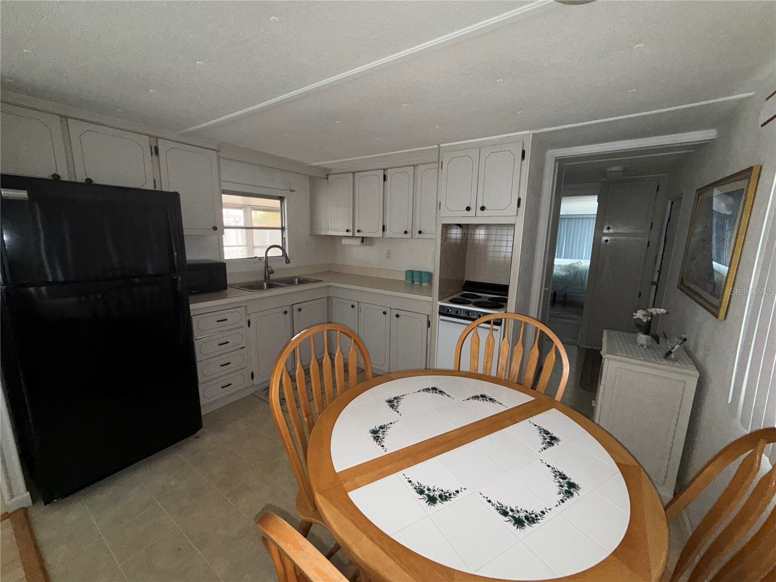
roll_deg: -0.3
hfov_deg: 102.1
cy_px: 291
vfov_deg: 85.7
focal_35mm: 14
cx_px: 388
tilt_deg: -9.9
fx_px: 314
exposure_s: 1/60
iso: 100
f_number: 2.2
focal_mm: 2.22
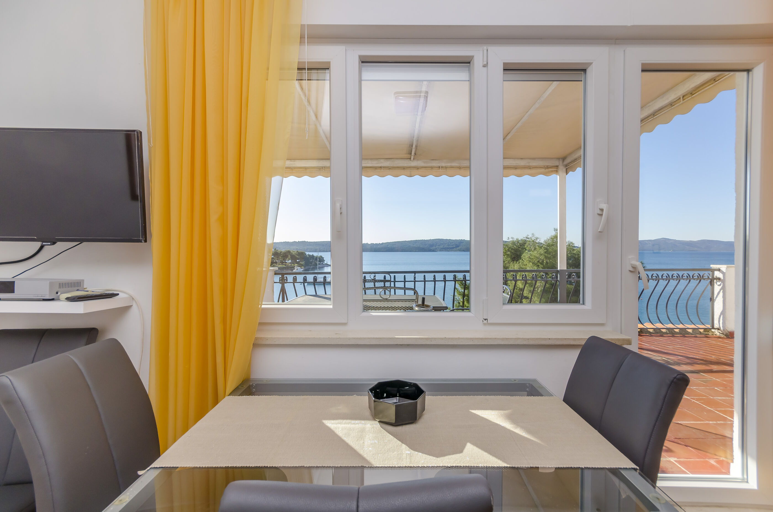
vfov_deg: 77.1
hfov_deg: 100.5
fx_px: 321
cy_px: 256
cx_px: 386
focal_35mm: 15
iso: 200
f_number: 10
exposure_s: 1/200
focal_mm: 10
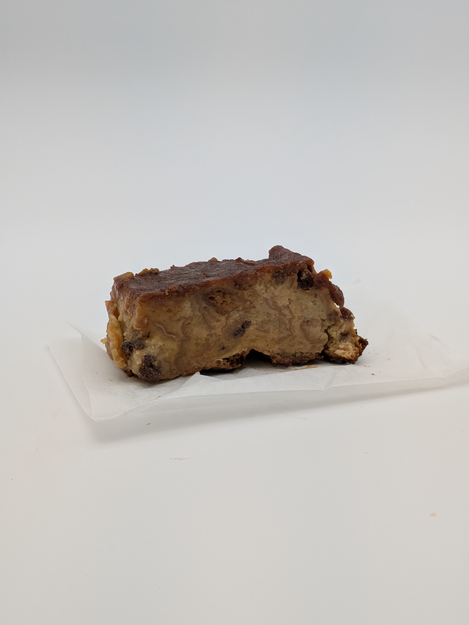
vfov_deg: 37.5
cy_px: 312
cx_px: 234
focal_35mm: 51
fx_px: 921
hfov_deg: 28.6
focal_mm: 5.43
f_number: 1.89
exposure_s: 1/490
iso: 52
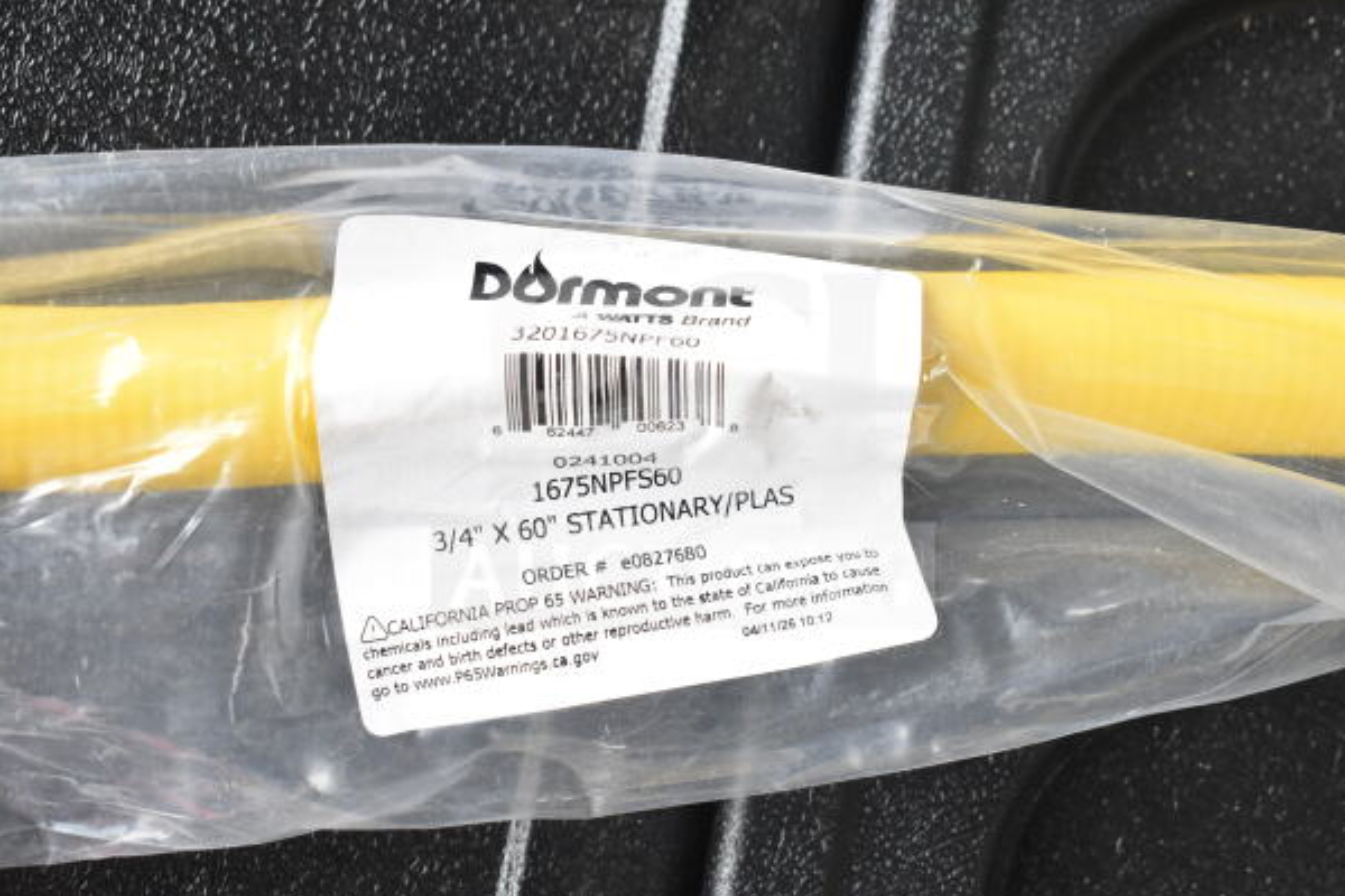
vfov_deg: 23.4
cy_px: 451
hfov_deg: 34.5
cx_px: 681
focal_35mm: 58
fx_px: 2167
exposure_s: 1/200
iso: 1600
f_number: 7.1
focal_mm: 38
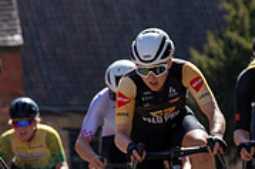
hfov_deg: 6.2
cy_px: 128
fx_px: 2321
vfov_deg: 4.2
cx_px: -68
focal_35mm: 328
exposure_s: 1/1000
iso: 100
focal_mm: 70
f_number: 3.5
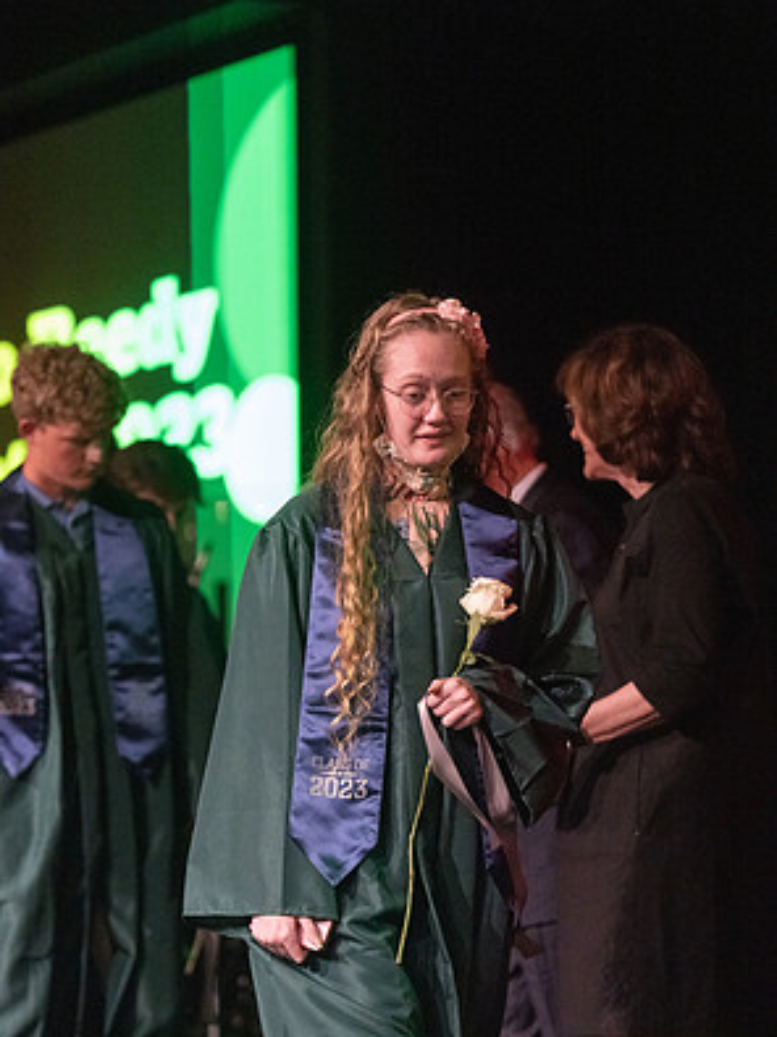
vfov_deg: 17.3
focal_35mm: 114
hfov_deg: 13.0
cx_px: 386
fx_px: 3414
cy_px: 543
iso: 16000
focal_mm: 104
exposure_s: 1/1000
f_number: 2.8
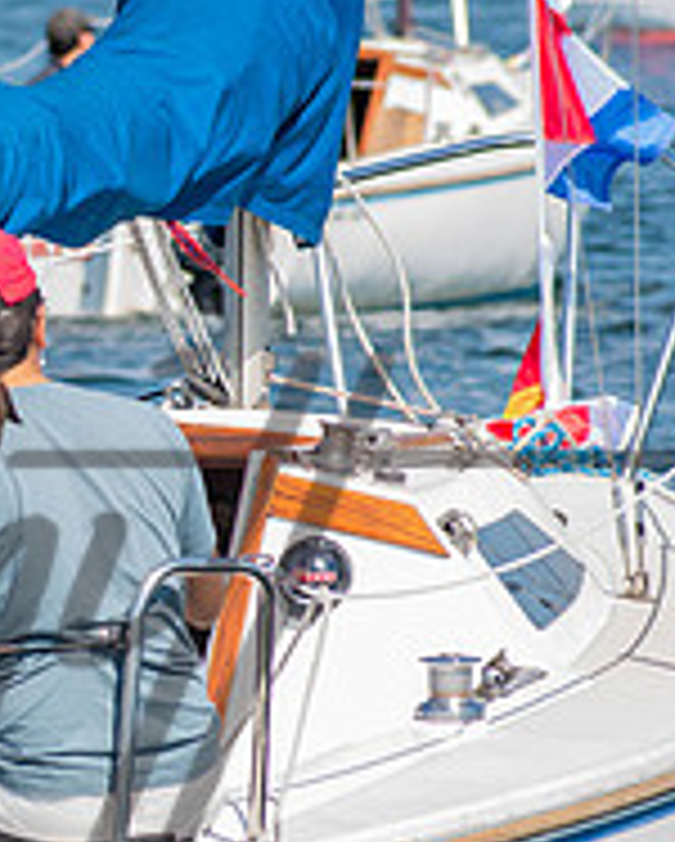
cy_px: 565
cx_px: -252
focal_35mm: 609
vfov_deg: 3.2
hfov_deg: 2.5
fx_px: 15183
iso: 100
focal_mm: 135
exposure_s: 1/250
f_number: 5.6
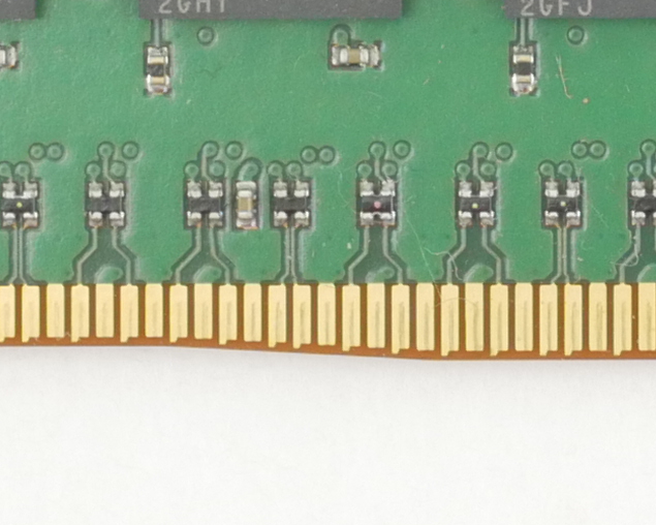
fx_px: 8232
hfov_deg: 4.5
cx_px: 1132
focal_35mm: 424
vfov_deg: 3.6
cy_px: -144
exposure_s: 1/100
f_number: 5.6
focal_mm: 30
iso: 800
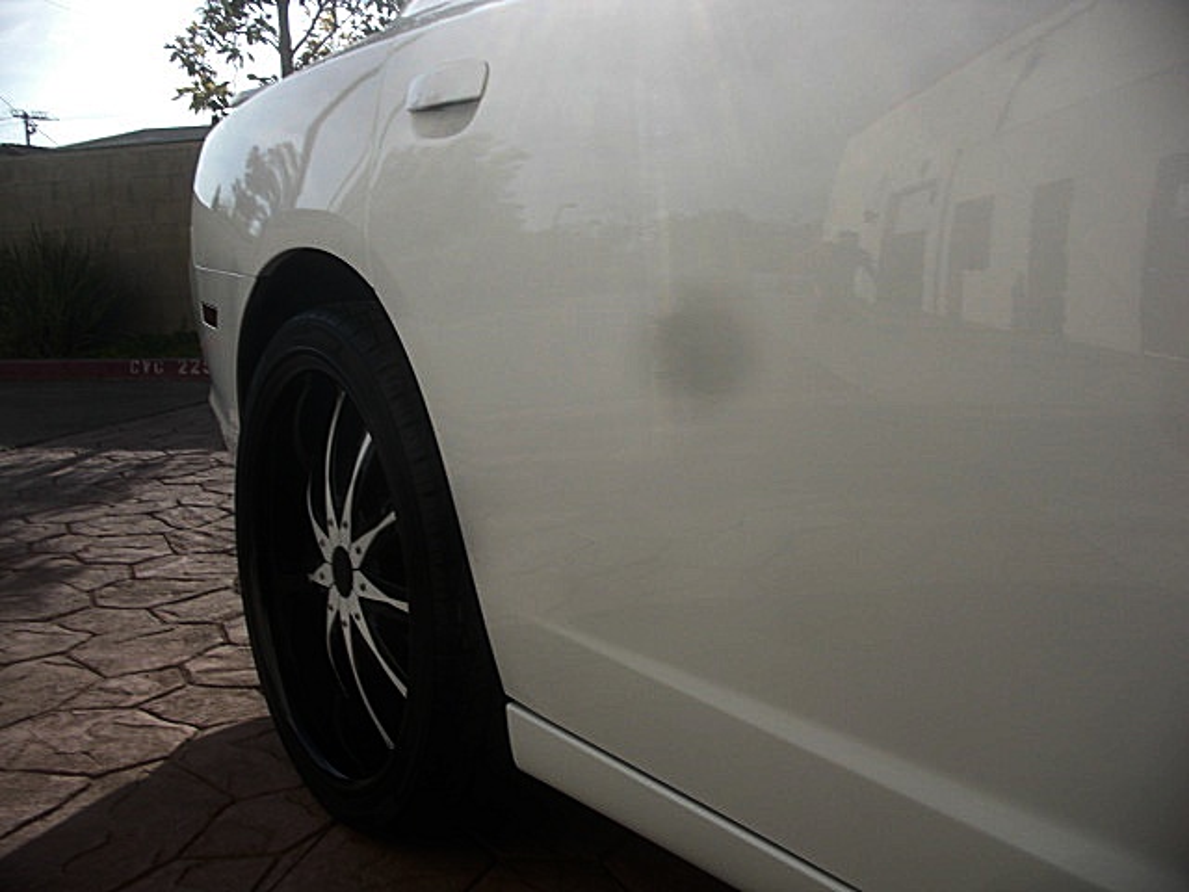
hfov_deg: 51.4
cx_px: 594
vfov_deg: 39.7
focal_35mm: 36
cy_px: 446
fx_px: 1237
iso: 50
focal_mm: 6.3
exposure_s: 1/125
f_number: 7.9
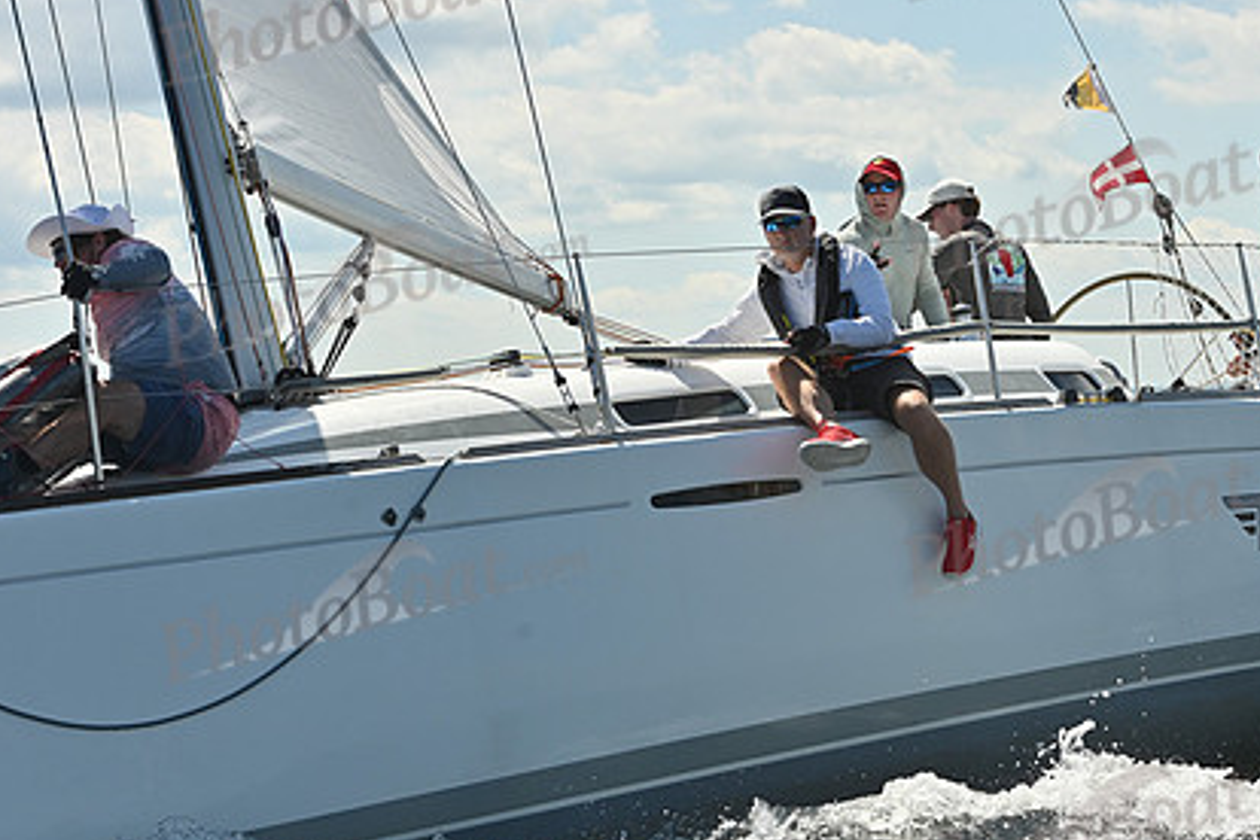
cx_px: 749
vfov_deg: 14.0
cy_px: 403
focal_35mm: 98
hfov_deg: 20.8
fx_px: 3430
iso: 250
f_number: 8
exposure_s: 1/1250
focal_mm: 70
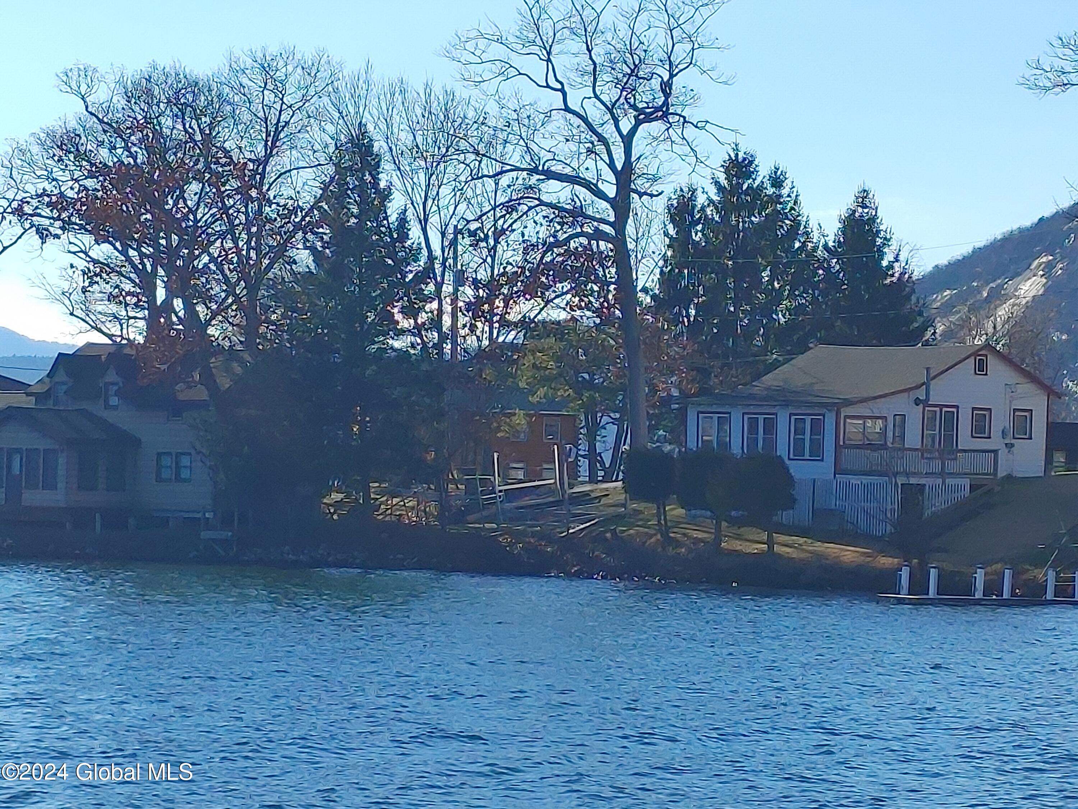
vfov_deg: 11.7
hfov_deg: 15.5
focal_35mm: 127
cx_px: 539
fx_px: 3955
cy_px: 404
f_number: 1.8
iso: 50
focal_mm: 4.81
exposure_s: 1/917
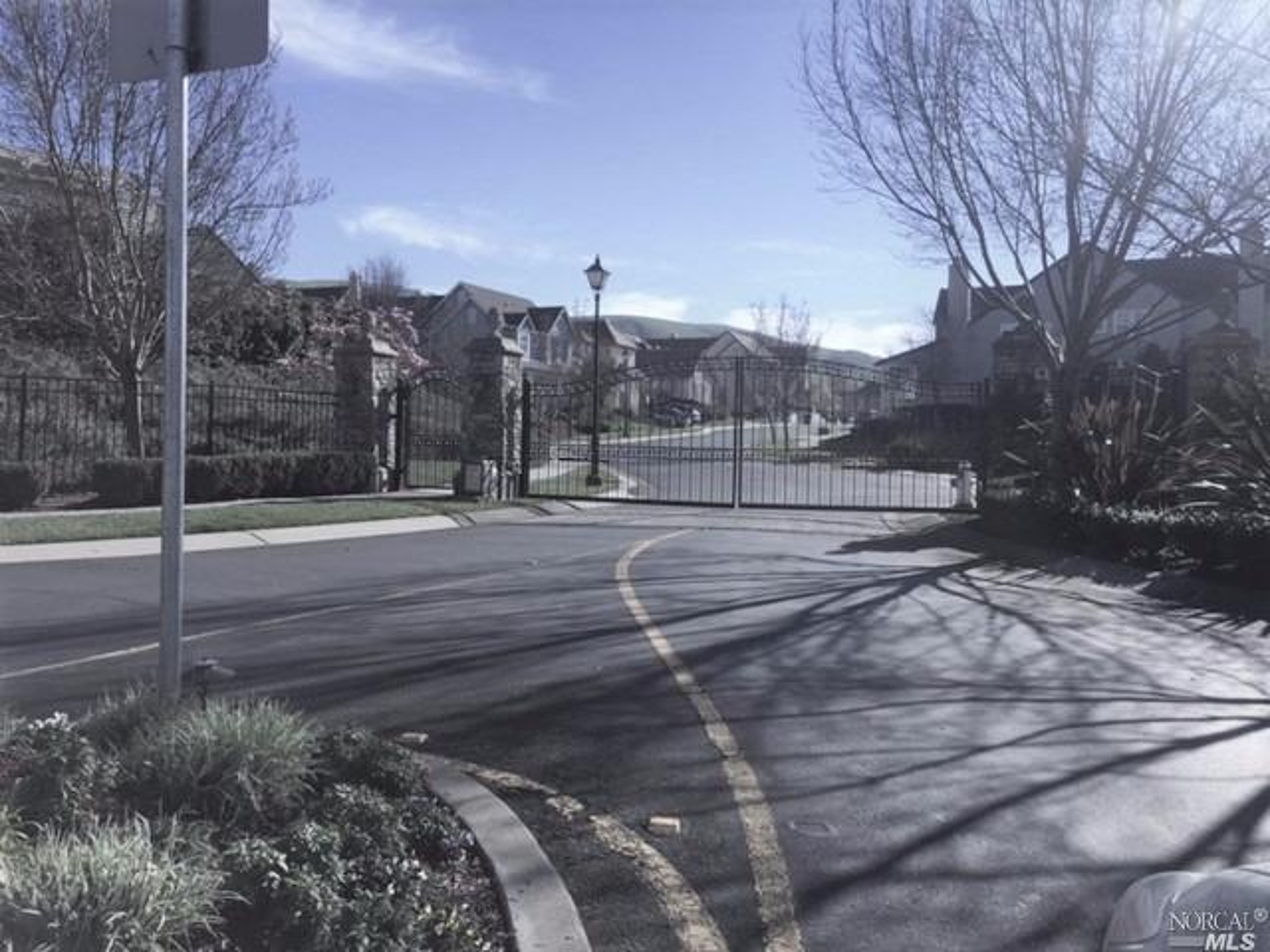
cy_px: 476
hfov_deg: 61.7
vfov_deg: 48.2
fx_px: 1064
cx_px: 635
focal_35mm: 29
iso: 32
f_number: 2.2
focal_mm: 4.15
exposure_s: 1/2639
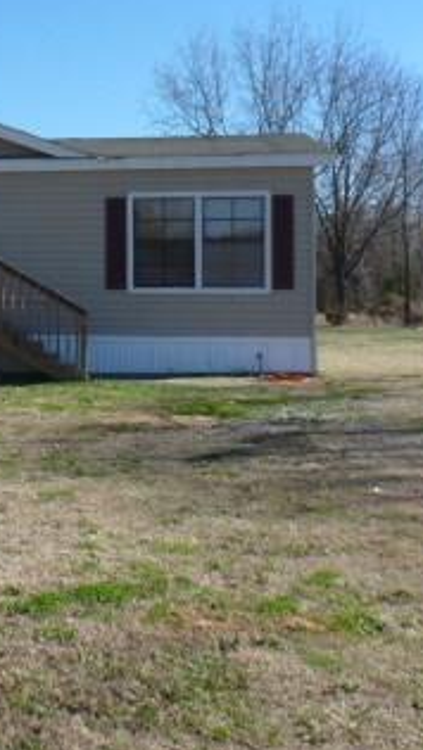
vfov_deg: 38.7
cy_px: 252
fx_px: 1056
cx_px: -74
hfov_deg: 21.2
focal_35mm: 53
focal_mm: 4.3
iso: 100
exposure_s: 1/500
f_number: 4
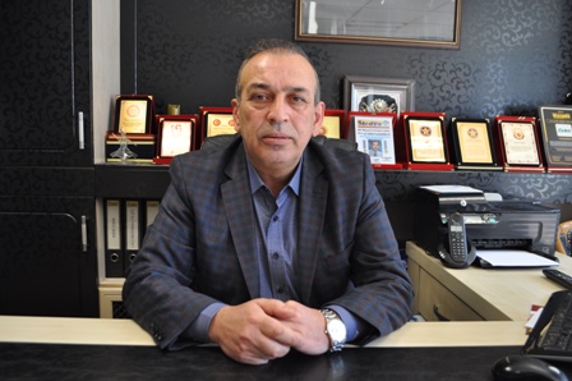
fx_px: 476
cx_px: 286
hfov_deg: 62.0
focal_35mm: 30
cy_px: 190
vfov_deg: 43.5
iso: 450
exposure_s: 1/60
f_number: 4
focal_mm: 20
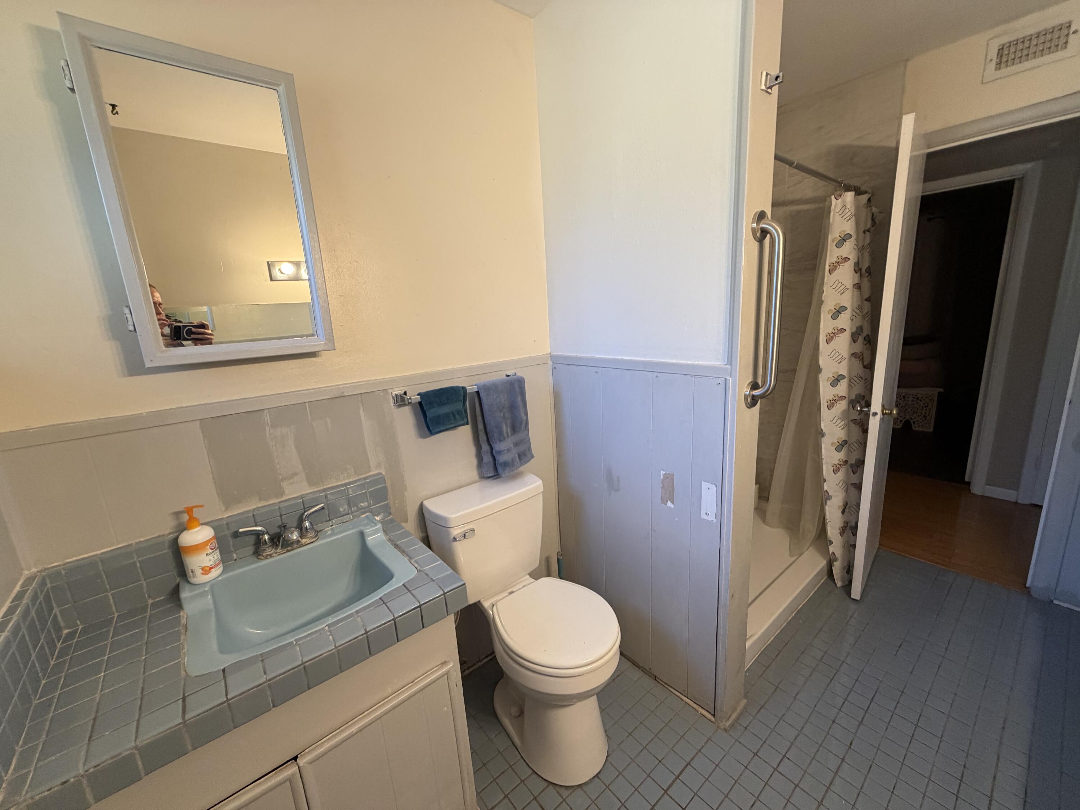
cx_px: 540
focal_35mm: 14
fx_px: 437
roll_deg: +3.5
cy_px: 405
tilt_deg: -11.6
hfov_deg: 102.1
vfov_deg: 85.7
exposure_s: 1/120
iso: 250
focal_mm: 2.22
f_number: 2.2
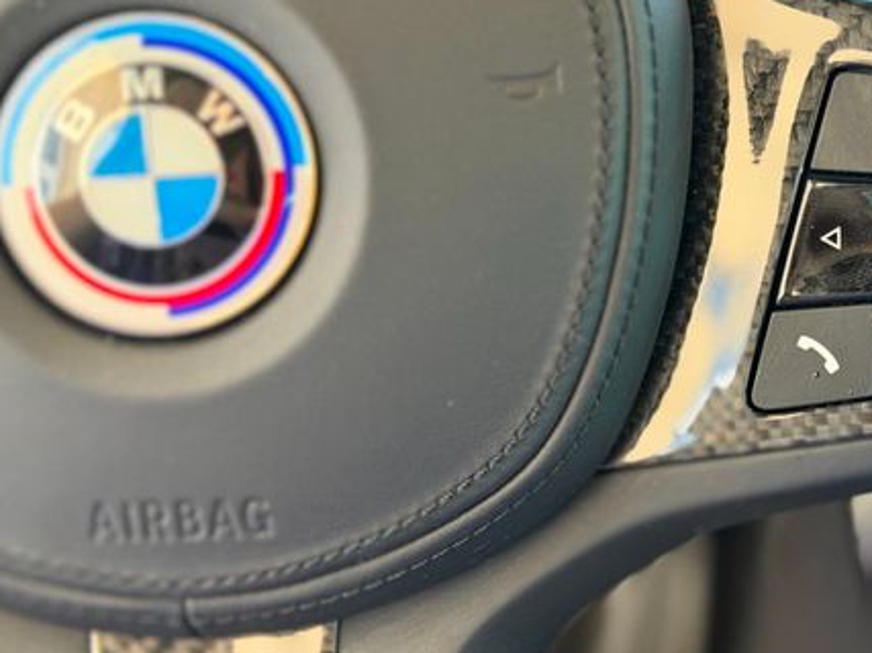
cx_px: 539
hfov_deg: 27.0
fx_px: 1813
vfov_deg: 20.4
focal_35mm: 72
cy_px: 245
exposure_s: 1/43
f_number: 1.78
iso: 250
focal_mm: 6.76
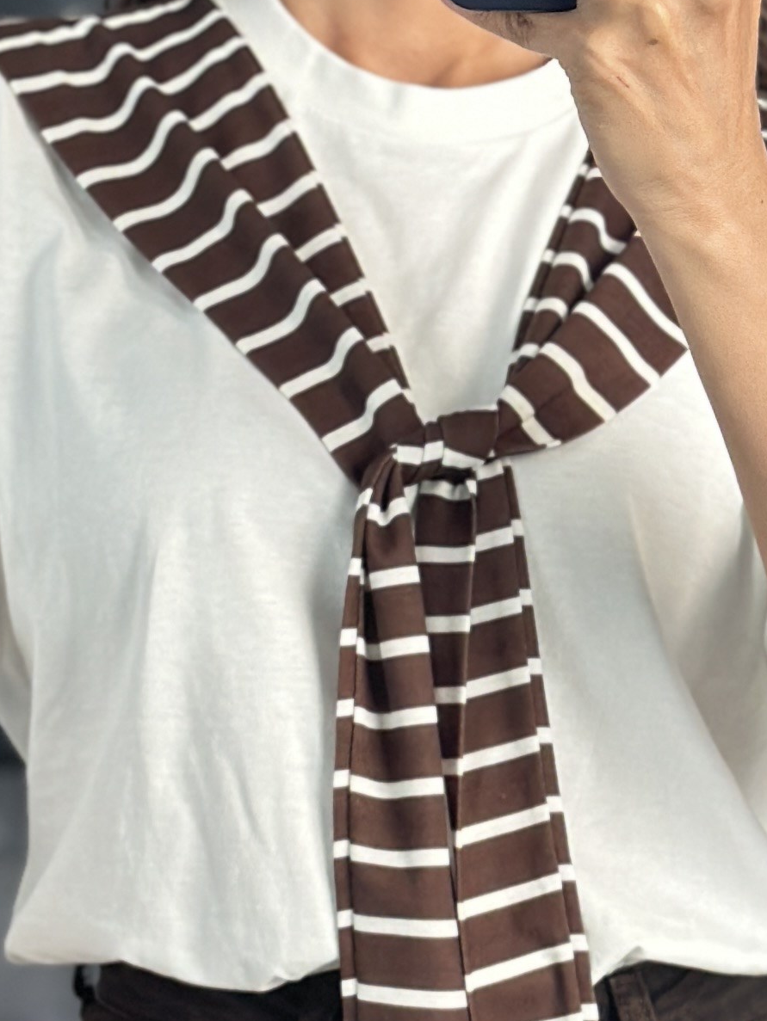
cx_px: 500
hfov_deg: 9.1
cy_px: 400
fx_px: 4813
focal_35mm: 163
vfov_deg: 12.1
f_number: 1.78
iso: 125
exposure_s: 1/118
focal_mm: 6.86
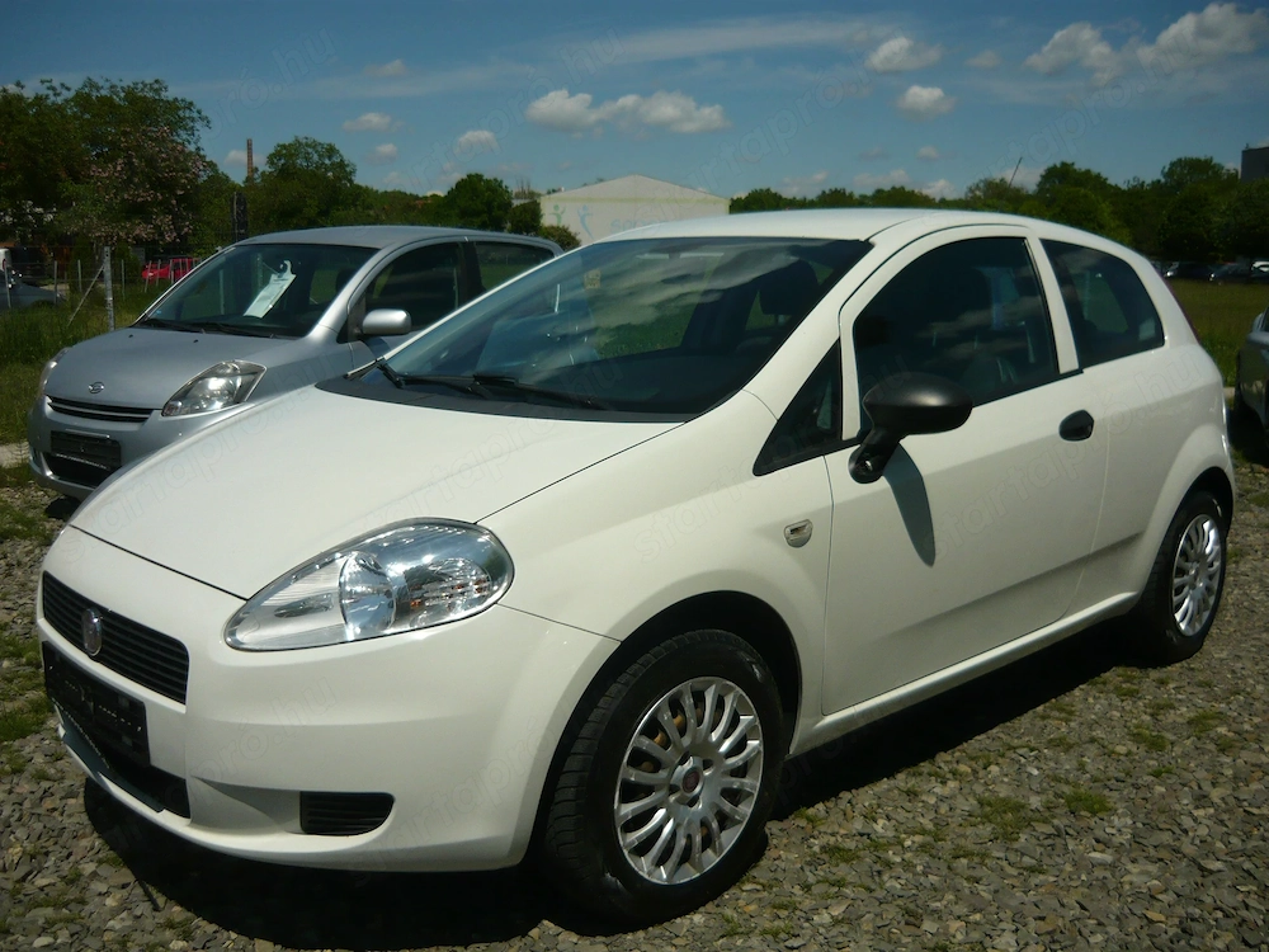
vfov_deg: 42.9
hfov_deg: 55.4
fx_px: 1210
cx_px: 634
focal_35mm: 33
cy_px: 476
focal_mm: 5.5
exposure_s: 1/640
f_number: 8
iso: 100
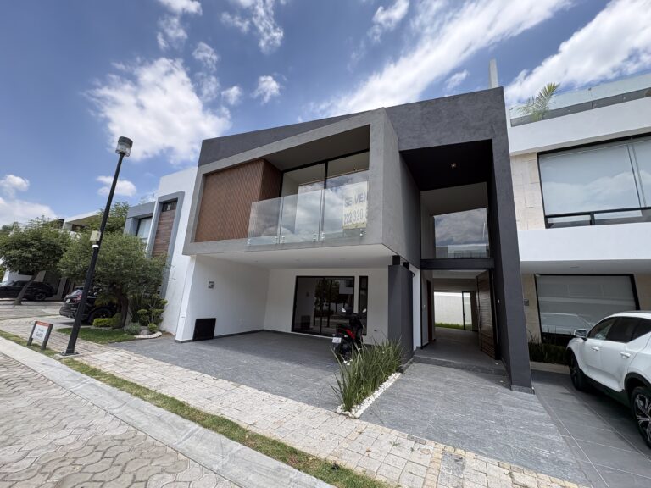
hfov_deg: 102.1
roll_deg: -2.4
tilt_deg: +13.8
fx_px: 263
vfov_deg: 85.7
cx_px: 326
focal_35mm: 14
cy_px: 244
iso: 50
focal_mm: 2.22
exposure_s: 1/734
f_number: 2.2
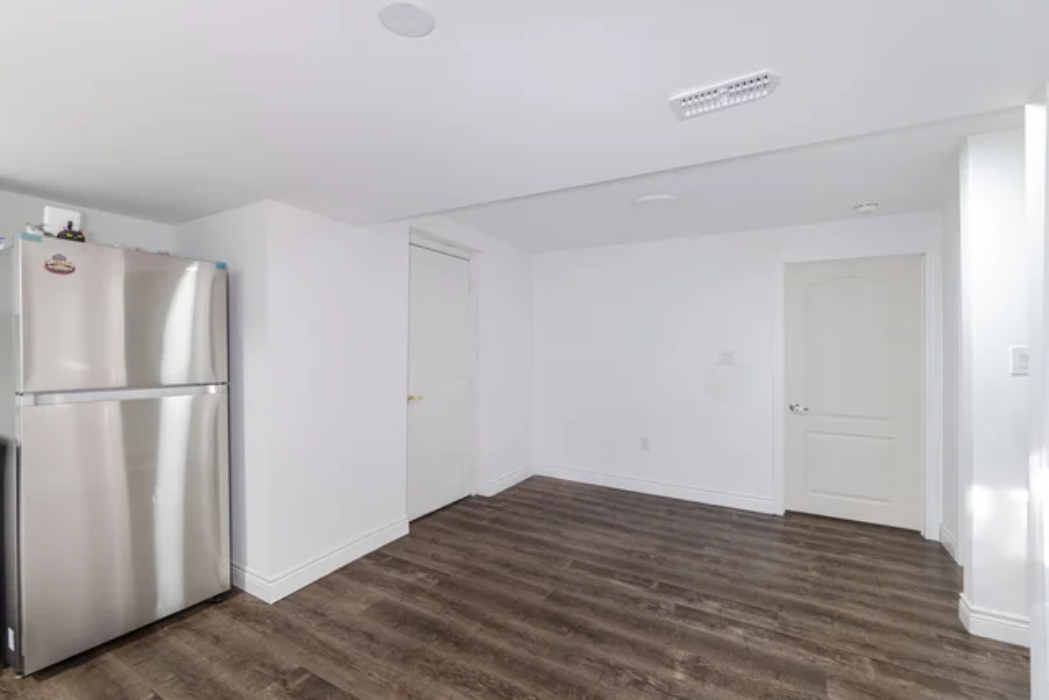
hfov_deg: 100.4
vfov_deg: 77.4
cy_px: 350
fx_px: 437
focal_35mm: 15
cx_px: 524
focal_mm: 10
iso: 80
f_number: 7.1
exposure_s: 1/4
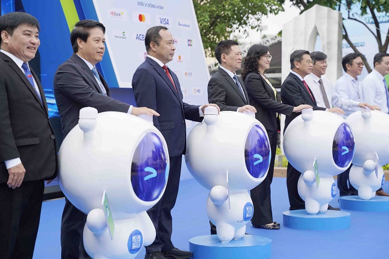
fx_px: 843
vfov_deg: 17.5
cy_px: 122
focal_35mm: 78
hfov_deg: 26.0
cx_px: 188
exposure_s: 1/320
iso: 100
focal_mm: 70
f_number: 4.5
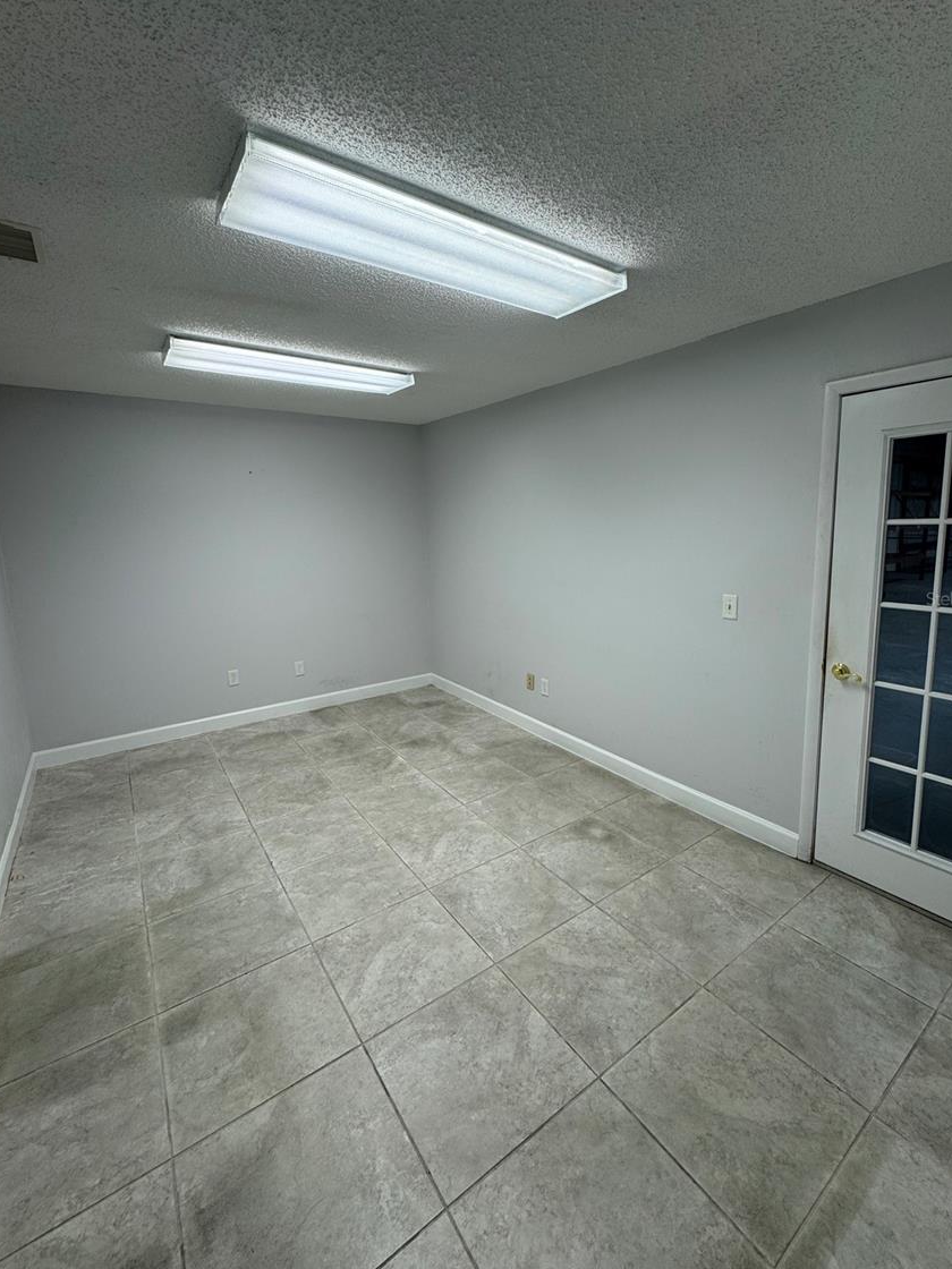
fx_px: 550
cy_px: 598
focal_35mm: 15
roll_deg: +1.4
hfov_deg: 81.7
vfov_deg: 98.1
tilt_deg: -8.5
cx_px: 496
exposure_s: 1/122
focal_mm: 2.22
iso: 50
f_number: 2.2
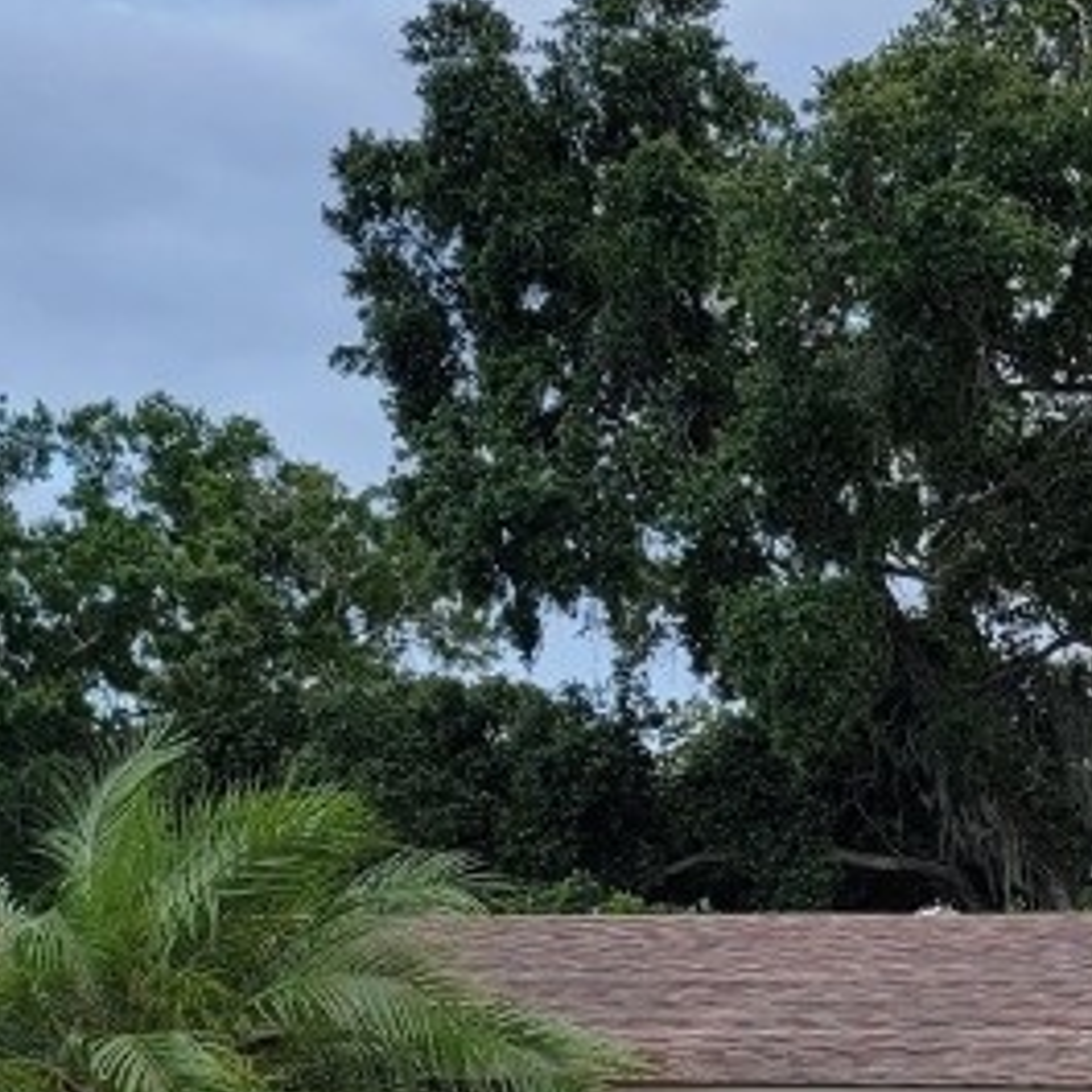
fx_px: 2927
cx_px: 1467
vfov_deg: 20.1
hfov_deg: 19.3
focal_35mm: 82
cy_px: 1216
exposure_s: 1/120
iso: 20
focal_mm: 6.7
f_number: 1.8
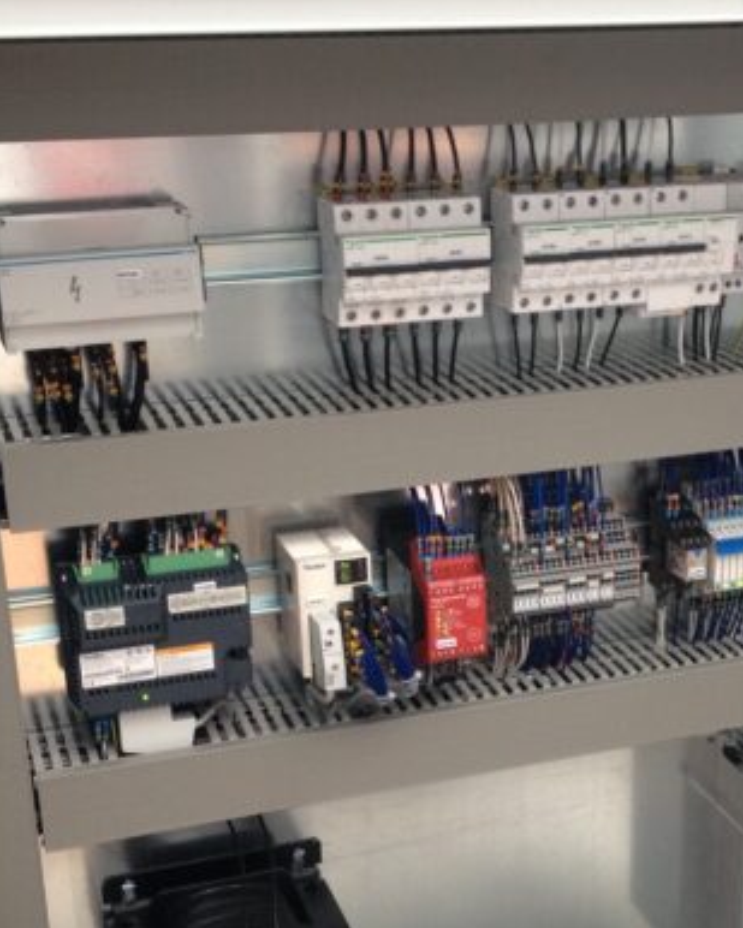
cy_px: 587
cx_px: 534
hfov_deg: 22.3
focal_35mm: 68
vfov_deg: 27.8
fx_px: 1868
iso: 100
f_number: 2.4
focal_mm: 4.28
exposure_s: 1/20
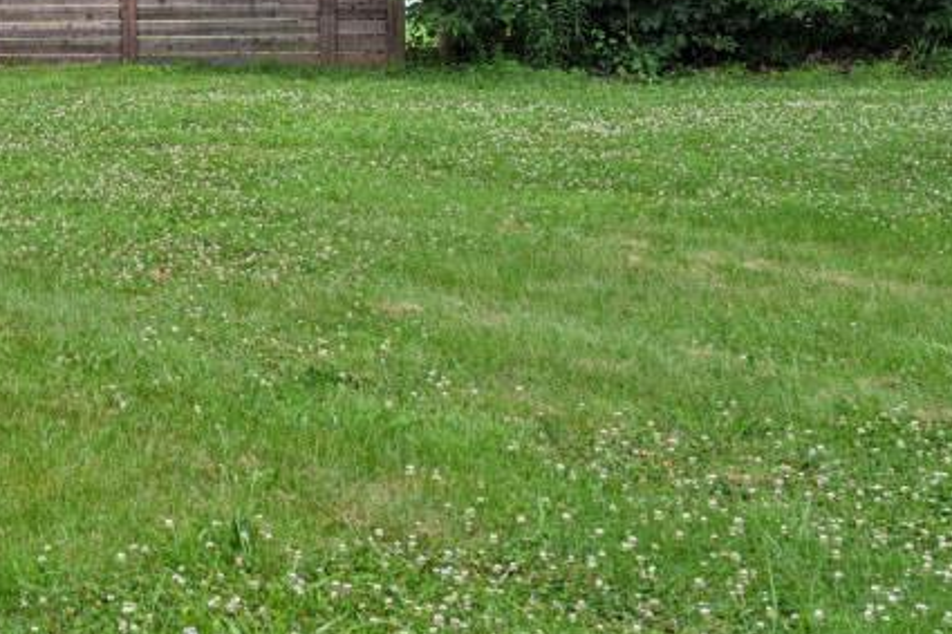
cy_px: -206
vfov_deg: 12.5
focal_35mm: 106
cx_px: -405
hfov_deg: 17.6
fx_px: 2802
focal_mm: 30
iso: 100
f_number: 6.3
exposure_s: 1/320
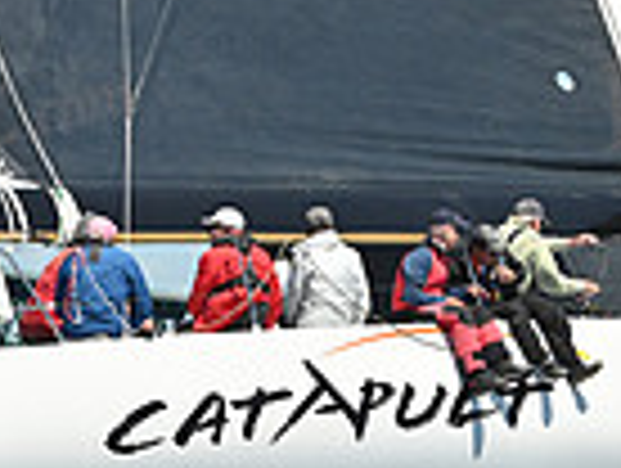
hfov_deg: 5.0
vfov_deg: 3.8
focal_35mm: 395
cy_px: 331
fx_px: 7099
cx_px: 369
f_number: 9
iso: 320
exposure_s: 1/1000
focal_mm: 98
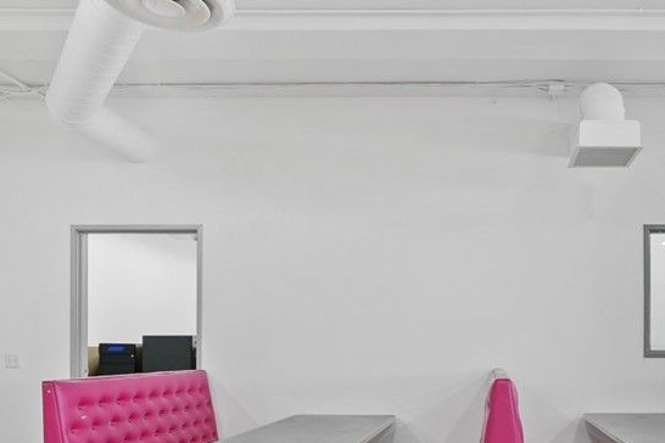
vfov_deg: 41.1
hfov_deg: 57.7
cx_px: 488
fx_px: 571
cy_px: 337
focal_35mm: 31
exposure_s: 1/15
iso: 500
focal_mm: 16.5
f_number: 4
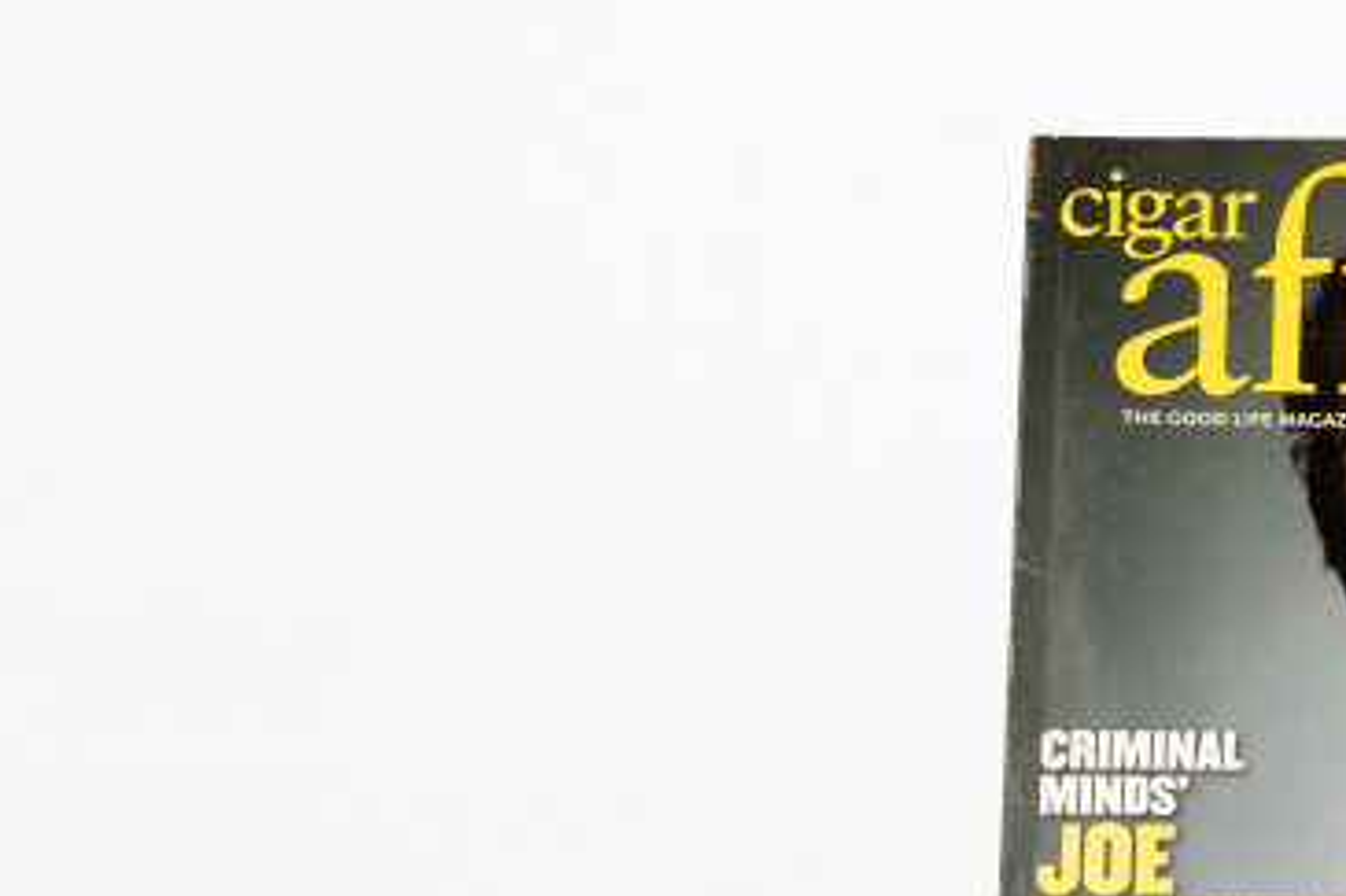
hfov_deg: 14.5
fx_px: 5120
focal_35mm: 137
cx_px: 1632
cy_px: 957
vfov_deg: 9.9
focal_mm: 50
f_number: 8
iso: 400
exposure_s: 1/13
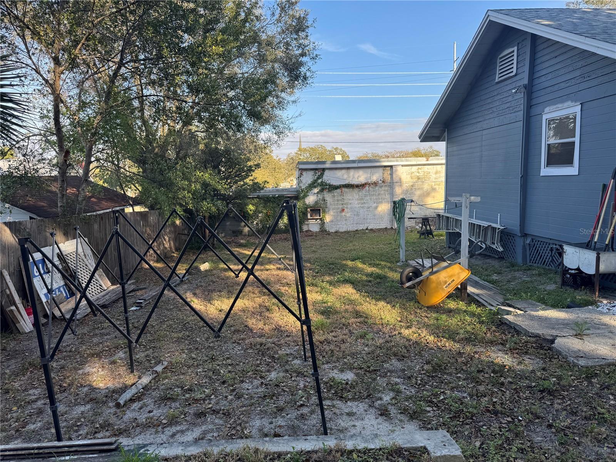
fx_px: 427
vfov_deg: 56.8
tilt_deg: -7.9
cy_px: 231
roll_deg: +1.3
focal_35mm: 24
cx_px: 308
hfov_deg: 71.6
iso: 80
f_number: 1.78
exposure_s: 1/723
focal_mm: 6.76
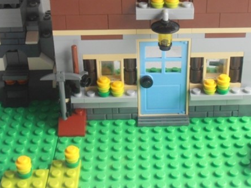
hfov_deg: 26.2
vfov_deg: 19.7
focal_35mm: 74
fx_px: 537
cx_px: 165
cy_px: 35
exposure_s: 1/3
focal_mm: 6.61
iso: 125
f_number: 3.9
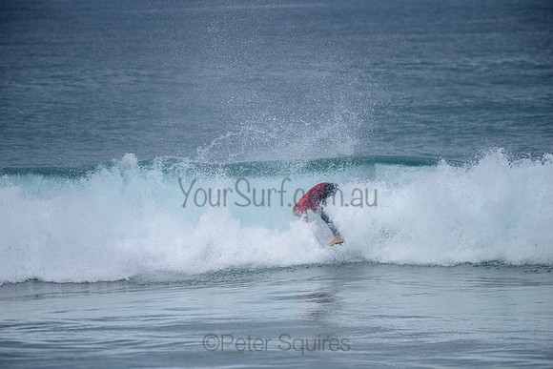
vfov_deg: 2.8
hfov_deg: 4.1
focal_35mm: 500
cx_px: 276
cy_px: 184
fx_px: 7682
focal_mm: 500
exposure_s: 1/2000
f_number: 5.6
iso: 250
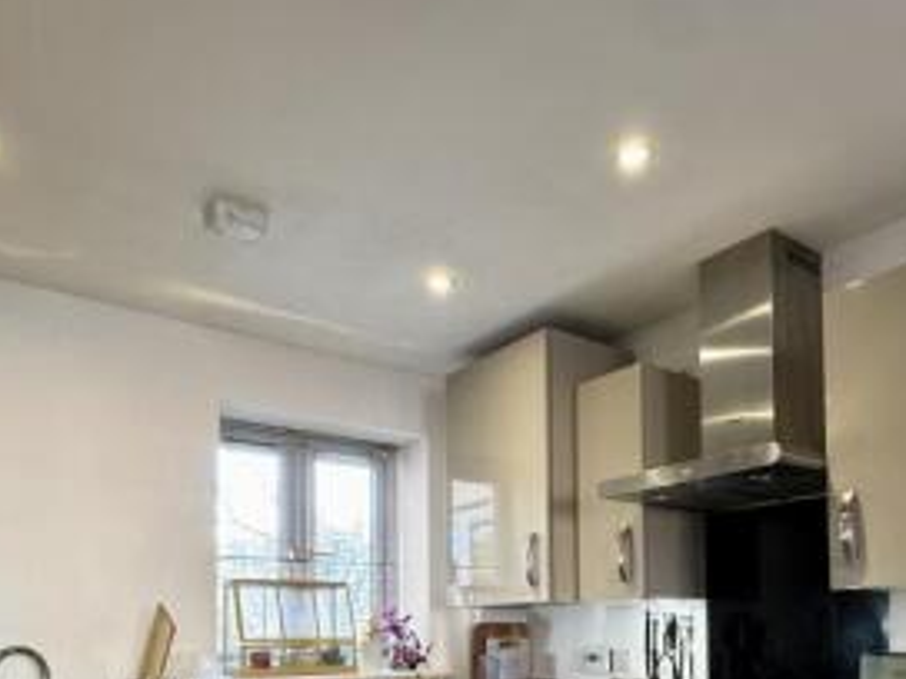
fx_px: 785
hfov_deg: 59.8
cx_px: 511
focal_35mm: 30
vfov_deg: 42.6
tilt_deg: +1.1
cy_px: 621
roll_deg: +0.8
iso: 200
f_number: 2.2
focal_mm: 2.22
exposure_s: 1/50
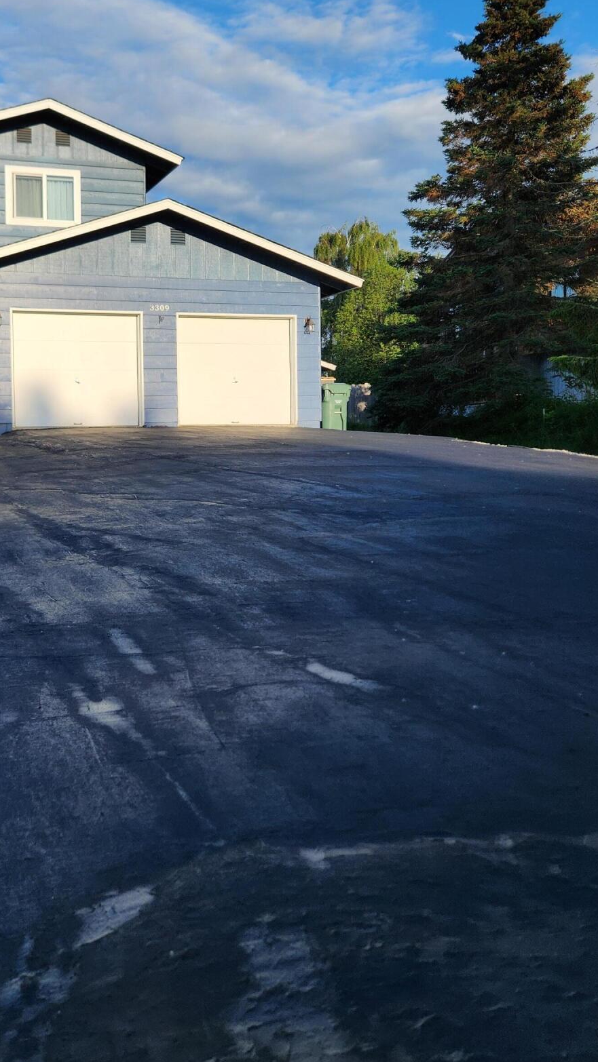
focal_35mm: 32
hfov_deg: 35.7
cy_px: 444
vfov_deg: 60.7
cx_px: 138
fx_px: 902
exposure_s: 1/1497
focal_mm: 5.4
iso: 20
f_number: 1.8
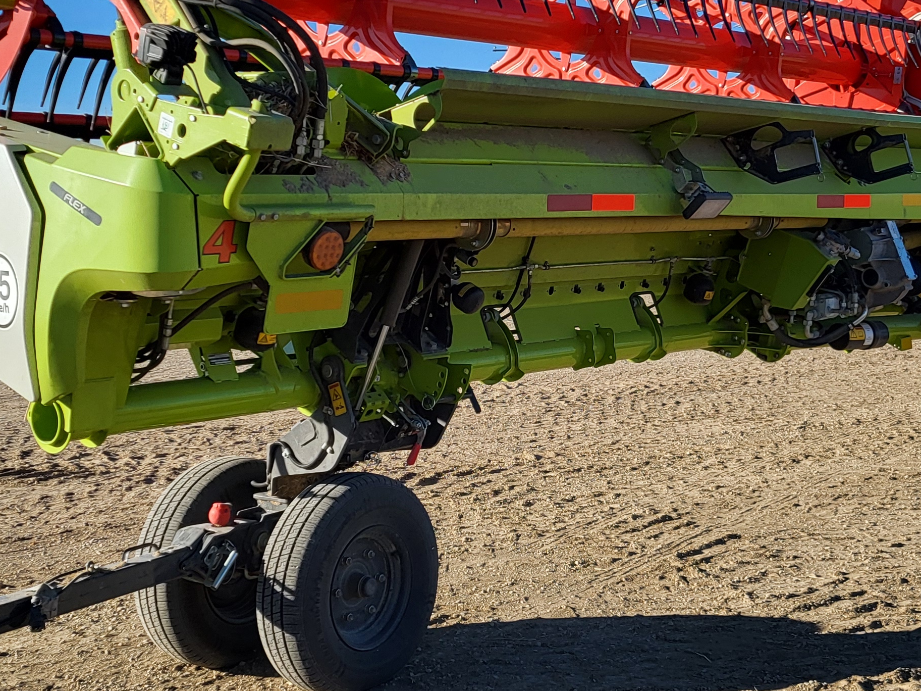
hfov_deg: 33.6
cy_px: 269
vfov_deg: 25.6
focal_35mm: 57
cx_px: 567
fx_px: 1516
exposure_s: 1/1780
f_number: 1.8
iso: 40
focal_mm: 5.4
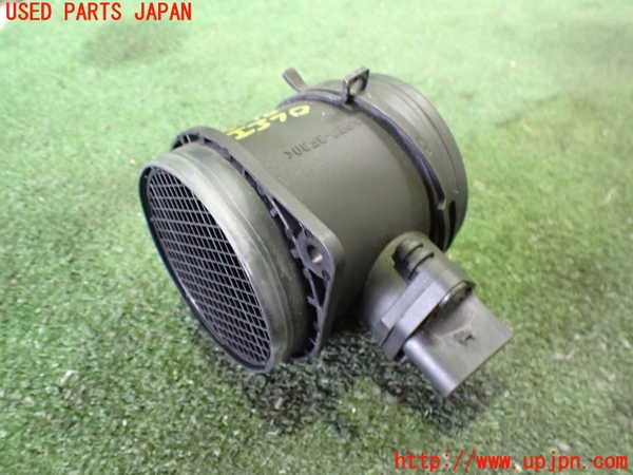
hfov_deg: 60.0
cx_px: 316
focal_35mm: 30
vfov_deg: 46.8
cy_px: 238
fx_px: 549
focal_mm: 5.4
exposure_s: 1/30
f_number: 2.3
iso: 1250
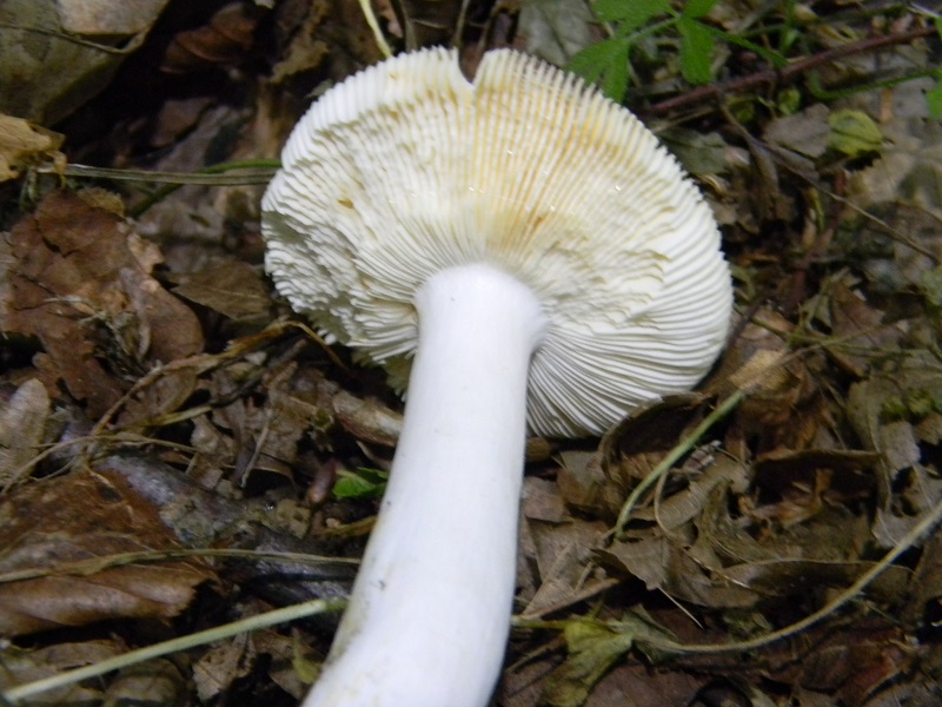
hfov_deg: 29.0
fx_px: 1823
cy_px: 354
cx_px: 471
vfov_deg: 21.9
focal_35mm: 67
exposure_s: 1/11
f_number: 4.3
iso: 400
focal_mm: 12.2
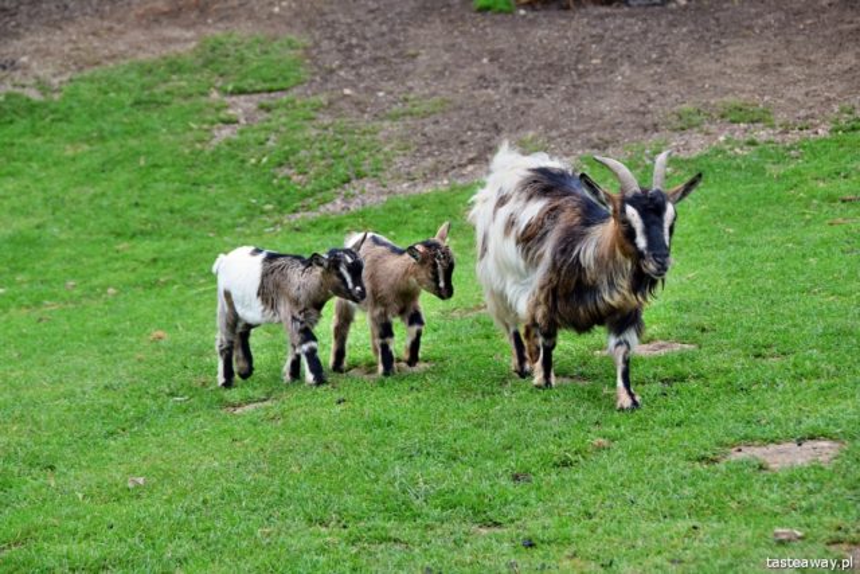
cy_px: 287
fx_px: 3226
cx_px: 430
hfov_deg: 15.2
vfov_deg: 10.2
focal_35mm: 135
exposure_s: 1/160
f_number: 6.3
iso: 400
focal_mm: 90
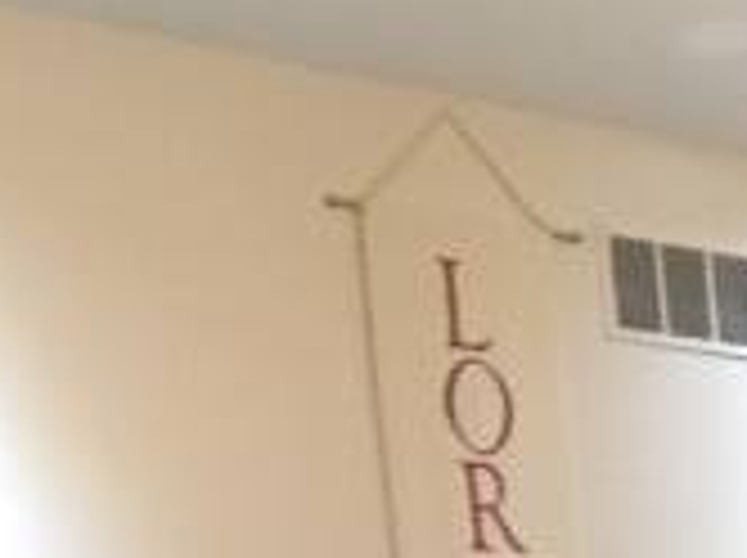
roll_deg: +4.3
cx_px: 1602
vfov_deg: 7.3
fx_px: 3857
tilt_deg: -9.1
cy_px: 1678
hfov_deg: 10.1
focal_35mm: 179
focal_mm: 4.15
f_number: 2.2
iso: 200
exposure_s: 1/15
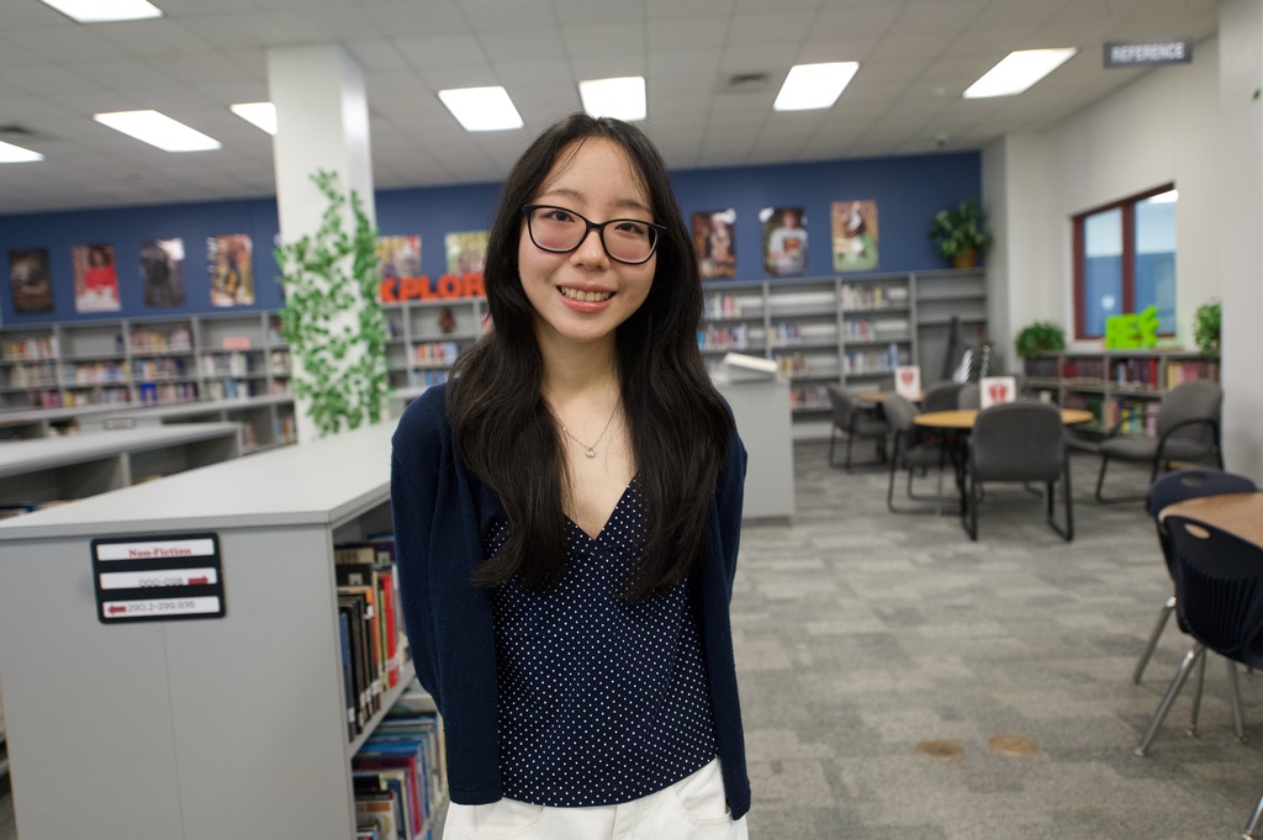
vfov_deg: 53.1
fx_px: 841
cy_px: 420
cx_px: 632
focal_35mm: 24
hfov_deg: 73.8
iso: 2000
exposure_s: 1/200
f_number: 2.8
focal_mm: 24
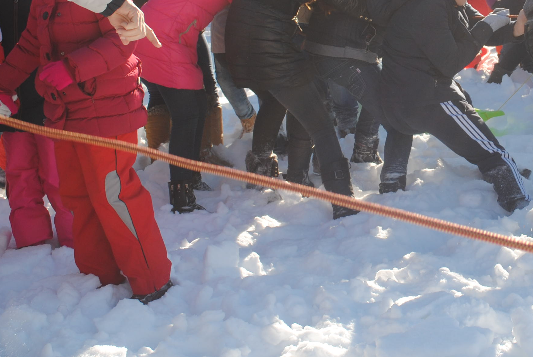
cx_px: 416
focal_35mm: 86
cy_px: 38
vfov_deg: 15.7
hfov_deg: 23.3
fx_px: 1275
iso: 100
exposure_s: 1/200
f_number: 7.1
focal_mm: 26
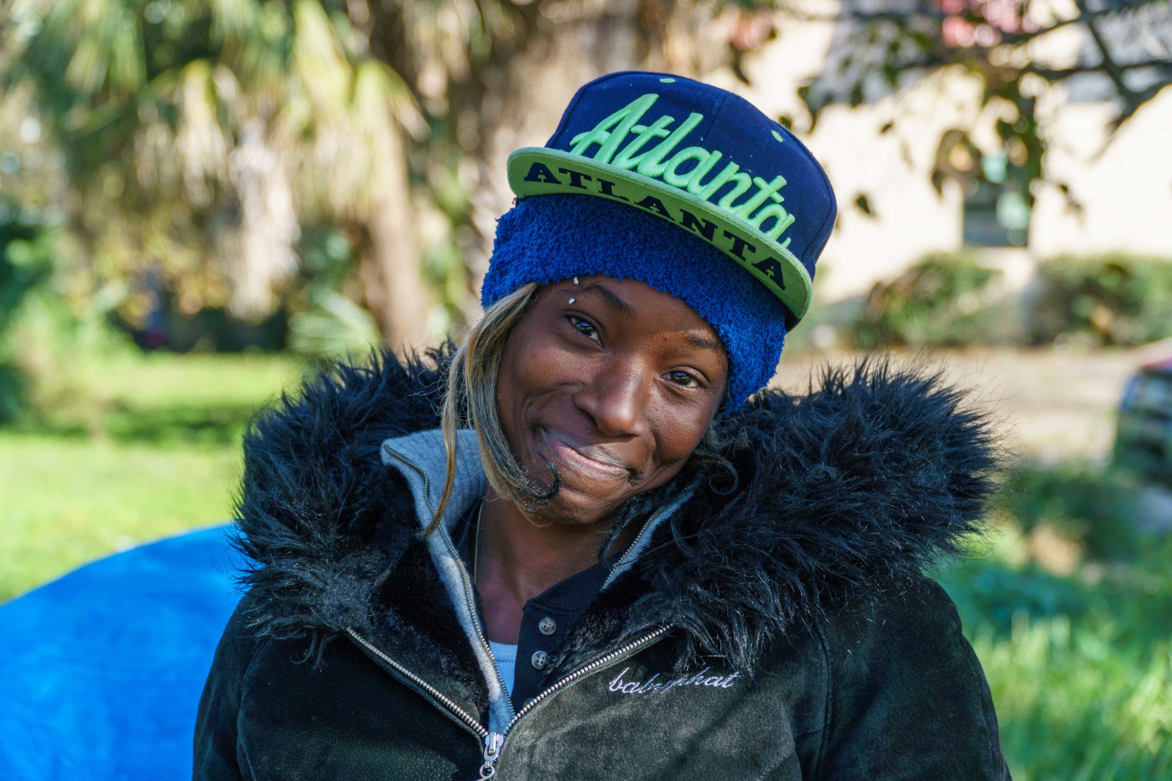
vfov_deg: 18.5
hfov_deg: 27.5
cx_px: 586
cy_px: 390
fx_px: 2393
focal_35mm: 74
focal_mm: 49
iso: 100
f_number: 4
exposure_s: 1/320
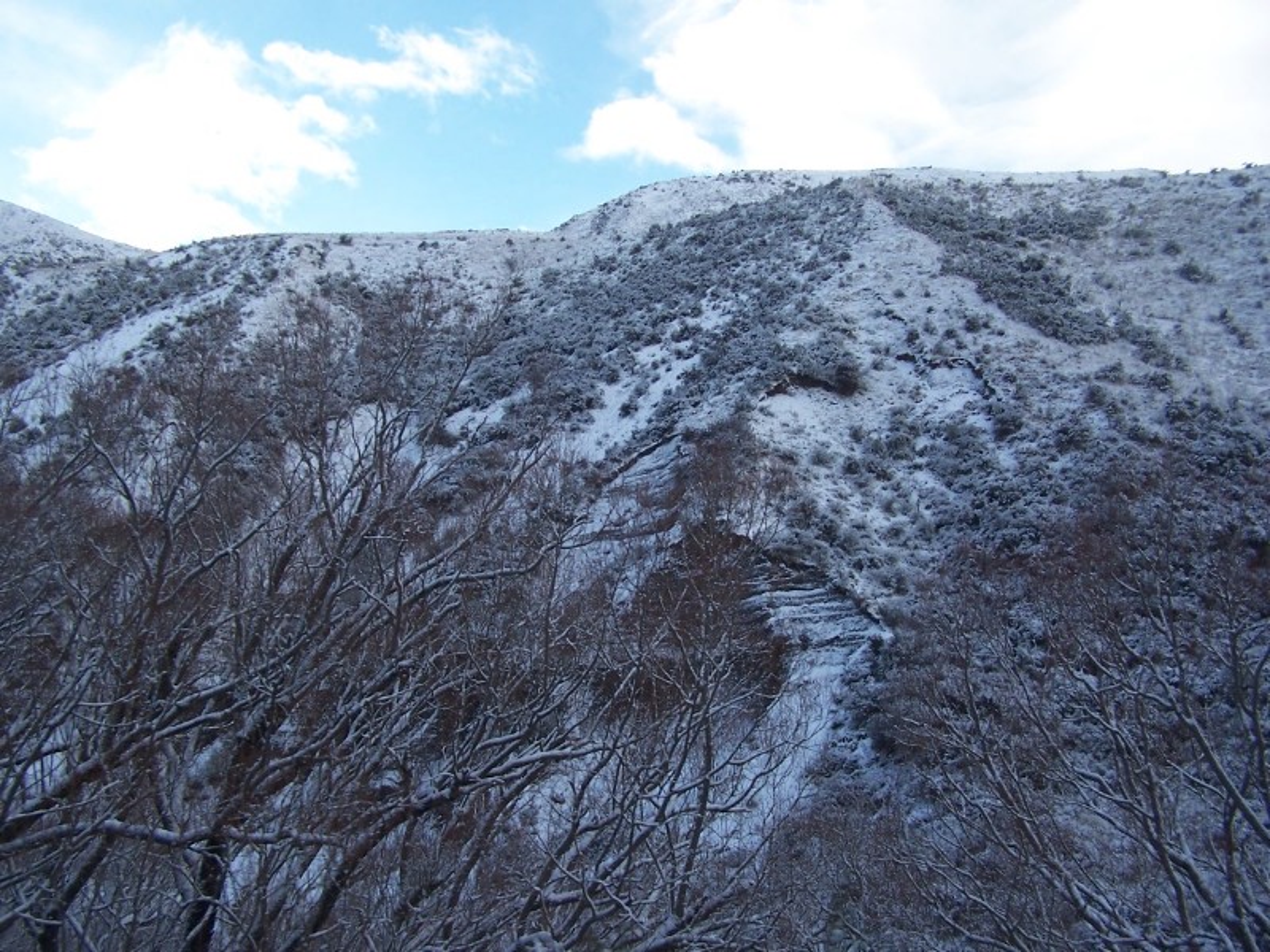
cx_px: 635
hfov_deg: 49.0
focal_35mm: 38
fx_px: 1394
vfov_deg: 37.7
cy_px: 476
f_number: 2.8
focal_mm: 6.3
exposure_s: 1/750
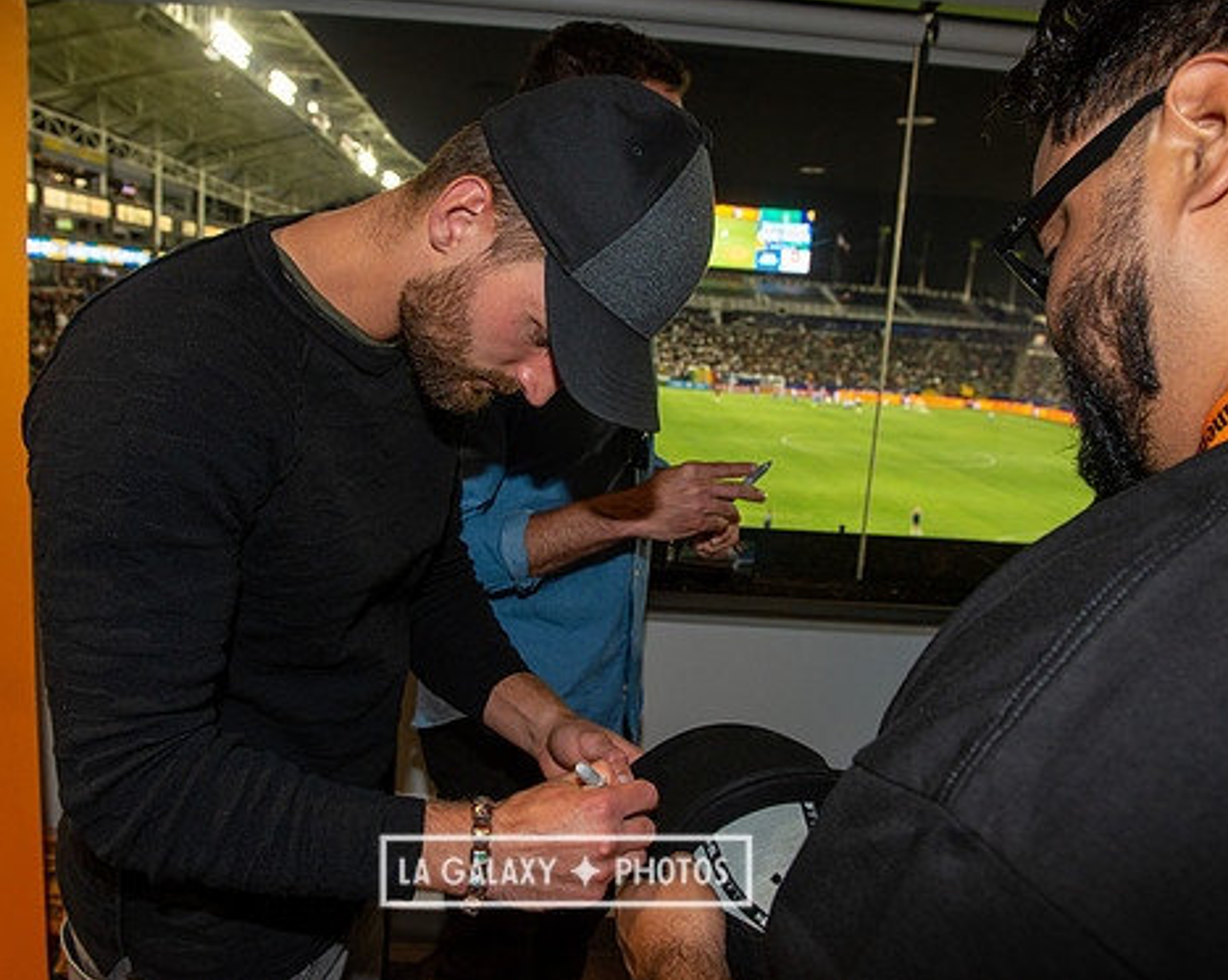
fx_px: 1017
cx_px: 565
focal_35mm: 28
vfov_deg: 51.5
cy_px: 477
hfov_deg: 62.2
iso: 640
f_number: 6.3
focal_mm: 24
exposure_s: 1/60
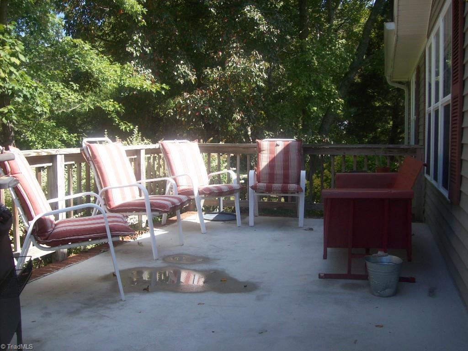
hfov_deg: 51.4
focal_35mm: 36
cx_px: 234
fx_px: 486
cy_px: 176
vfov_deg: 39.6
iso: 80
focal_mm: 6
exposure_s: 1/552
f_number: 2.7
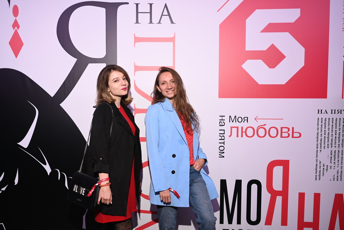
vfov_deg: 38.9
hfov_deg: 55.8
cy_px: 115
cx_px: 172
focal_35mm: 34
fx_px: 325
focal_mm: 34
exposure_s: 1/125
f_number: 5
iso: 640
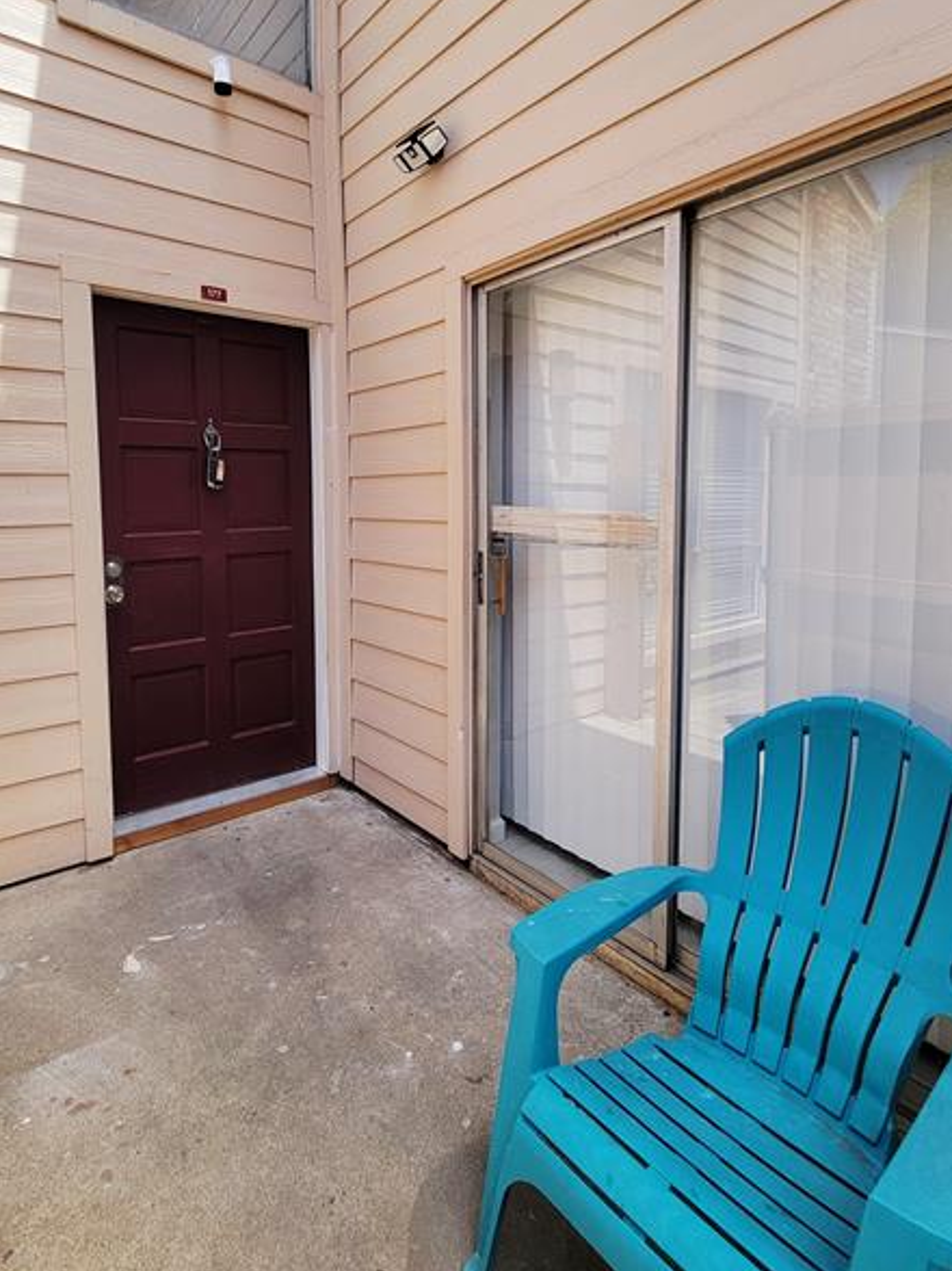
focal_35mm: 17
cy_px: 546
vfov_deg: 90.5
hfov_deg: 74.6
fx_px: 624
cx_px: 448
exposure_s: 1/714
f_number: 2.2
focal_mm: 2.2
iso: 50
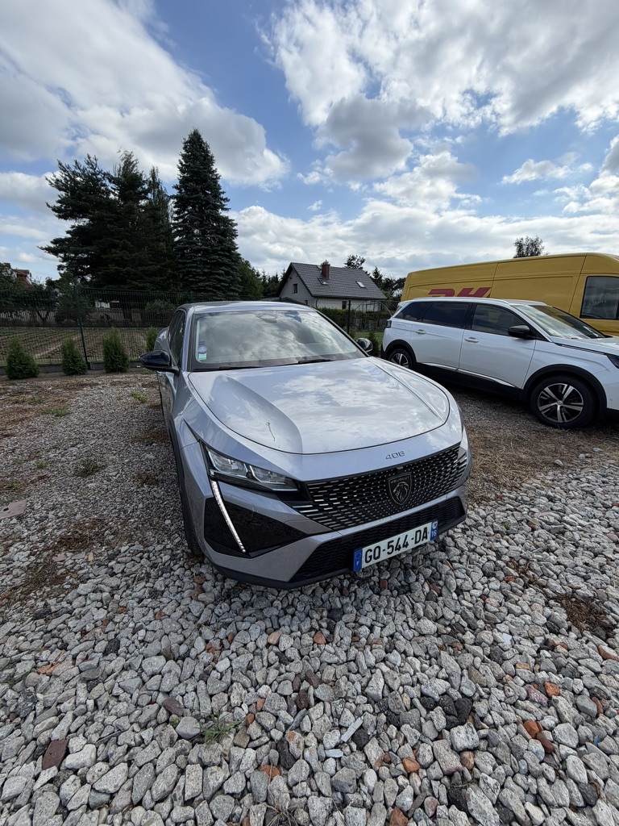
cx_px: 310
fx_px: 334
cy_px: 413
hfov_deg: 85.7
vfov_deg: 102.1
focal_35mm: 14
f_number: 2.2
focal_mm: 2.22
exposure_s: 1/914
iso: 20
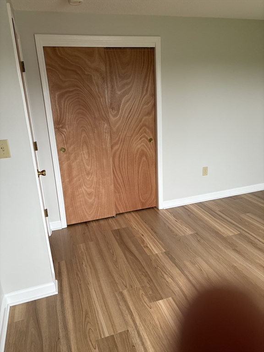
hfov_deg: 53.1
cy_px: 176
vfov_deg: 67.3
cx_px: 132
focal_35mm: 26
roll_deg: +3.0
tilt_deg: -17.7
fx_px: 264
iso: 200
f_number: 1.6
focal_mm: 5.96
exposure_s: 1/60
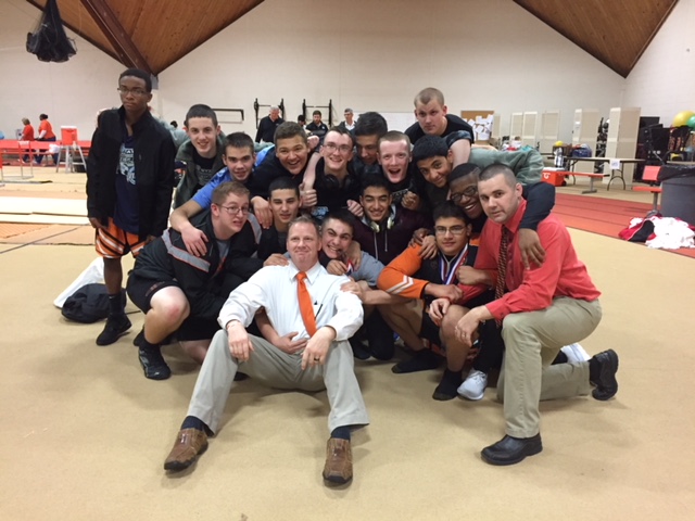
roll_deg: -2.2
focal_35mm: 29
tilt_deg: -13.6
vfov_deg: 48.2
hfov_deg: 61.7
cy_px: 260
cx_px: 348
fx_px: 582
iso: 250
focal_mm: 4.15
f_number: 2.2
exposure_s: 1/30
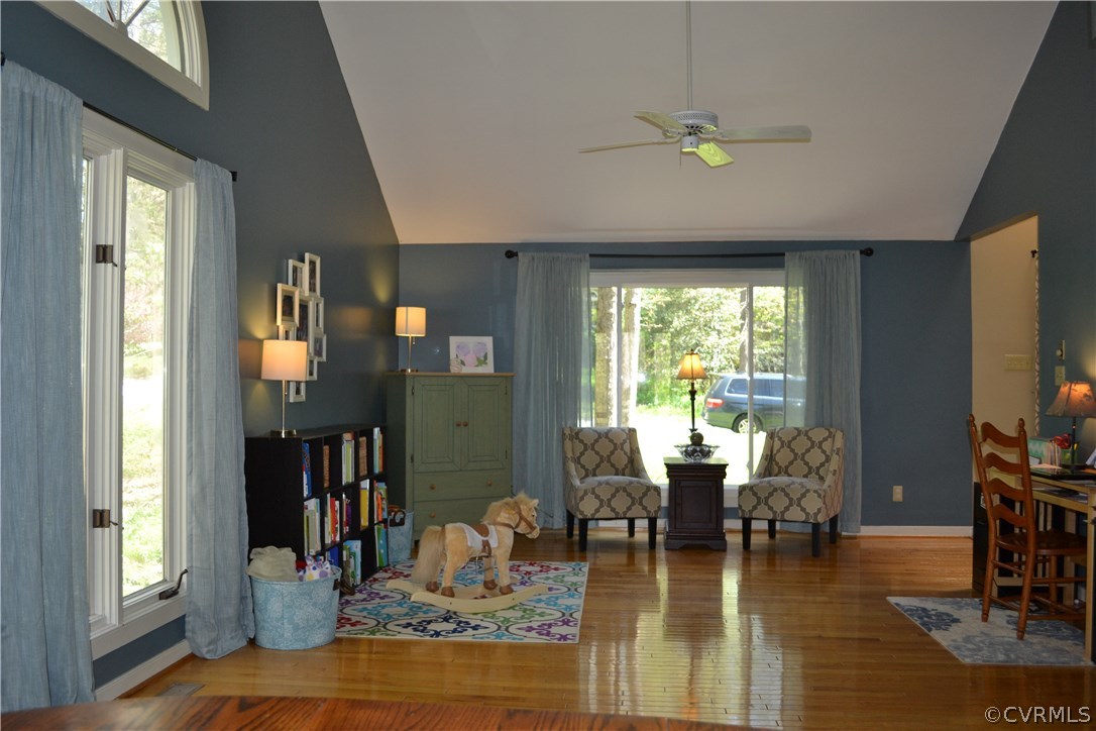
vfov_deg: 43.6
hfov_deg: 61.9
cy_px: 366
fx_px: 913
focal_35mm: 30
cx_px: 548
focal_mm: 20
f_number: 4
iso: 360
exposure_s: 1/125
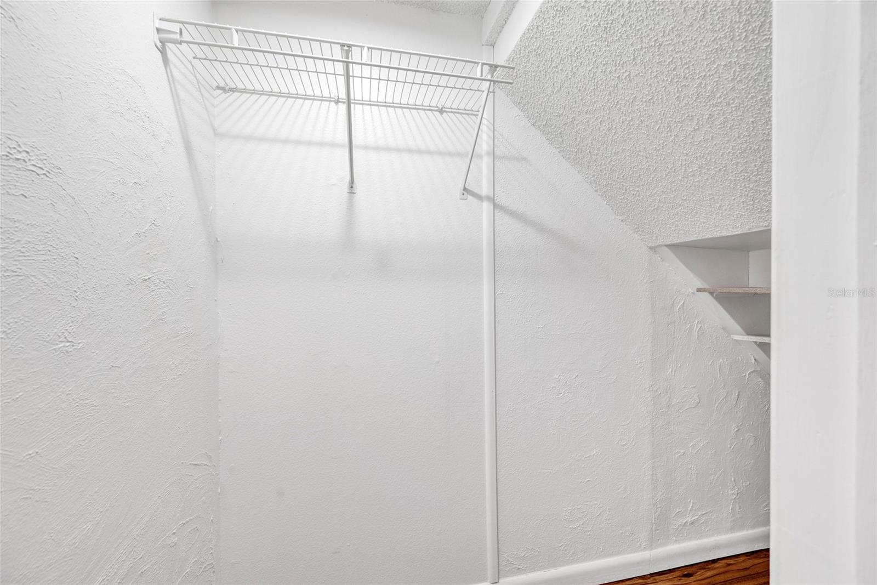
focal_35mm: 14
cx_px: 438
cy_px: 292
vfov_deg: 81.2
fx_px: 341
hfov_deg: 104.2
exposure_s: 1/3.33
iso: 250
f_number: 7.1
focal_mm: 14
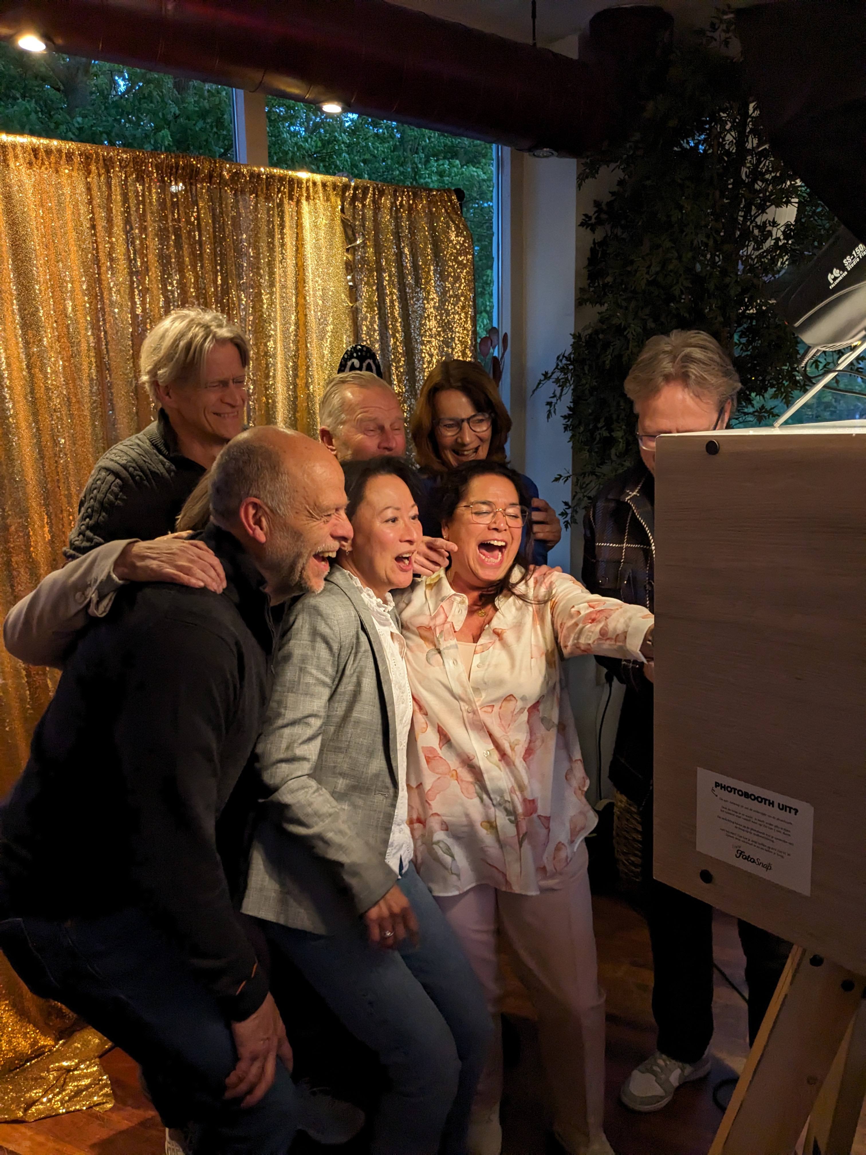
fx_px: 901
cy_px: 578
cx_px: 433
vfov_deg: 65.3
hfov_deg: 51.4
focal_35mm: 27
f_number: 1.73
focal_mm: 4.38
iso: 528
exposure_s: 1/99.9
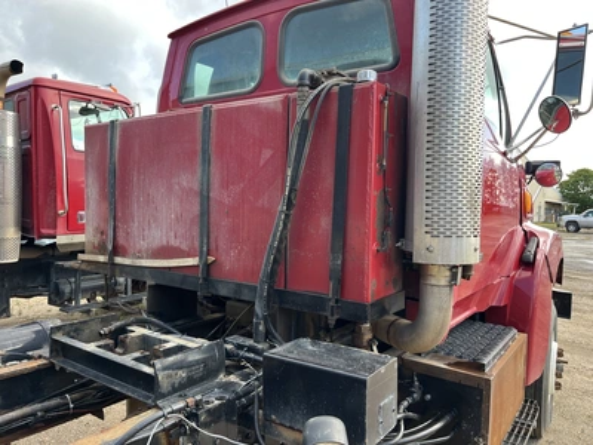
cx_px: 296
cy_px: 222
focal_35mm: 26
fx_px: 445
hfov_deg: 67.3
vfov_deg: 53.1
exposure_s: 1/257
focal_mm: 5.1
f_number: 1.6
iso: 40
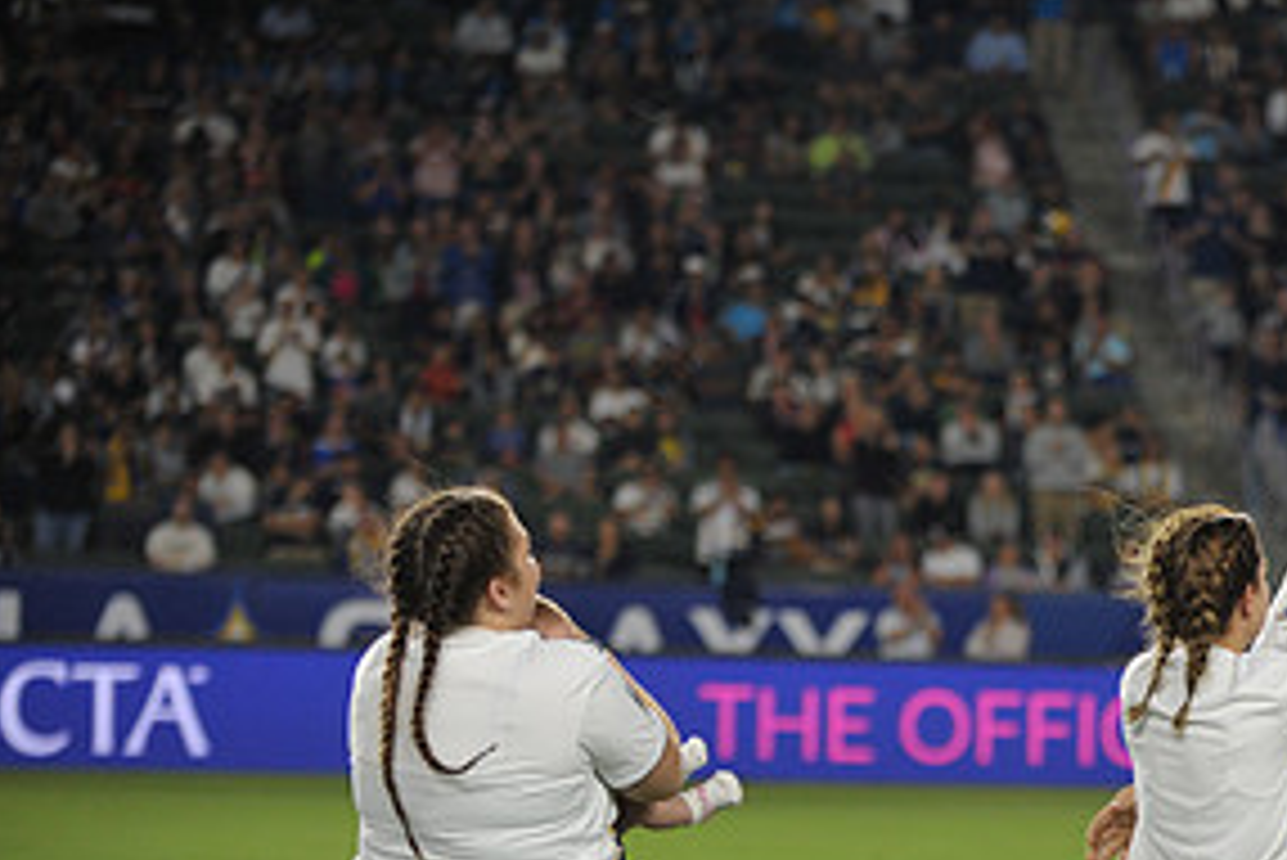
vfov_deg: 6.2
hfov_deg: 9.2
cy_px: 851
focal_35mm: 223
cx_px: 1287
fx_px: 7976
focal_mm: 110
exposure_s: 1/1000
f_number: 2.8
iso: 1250
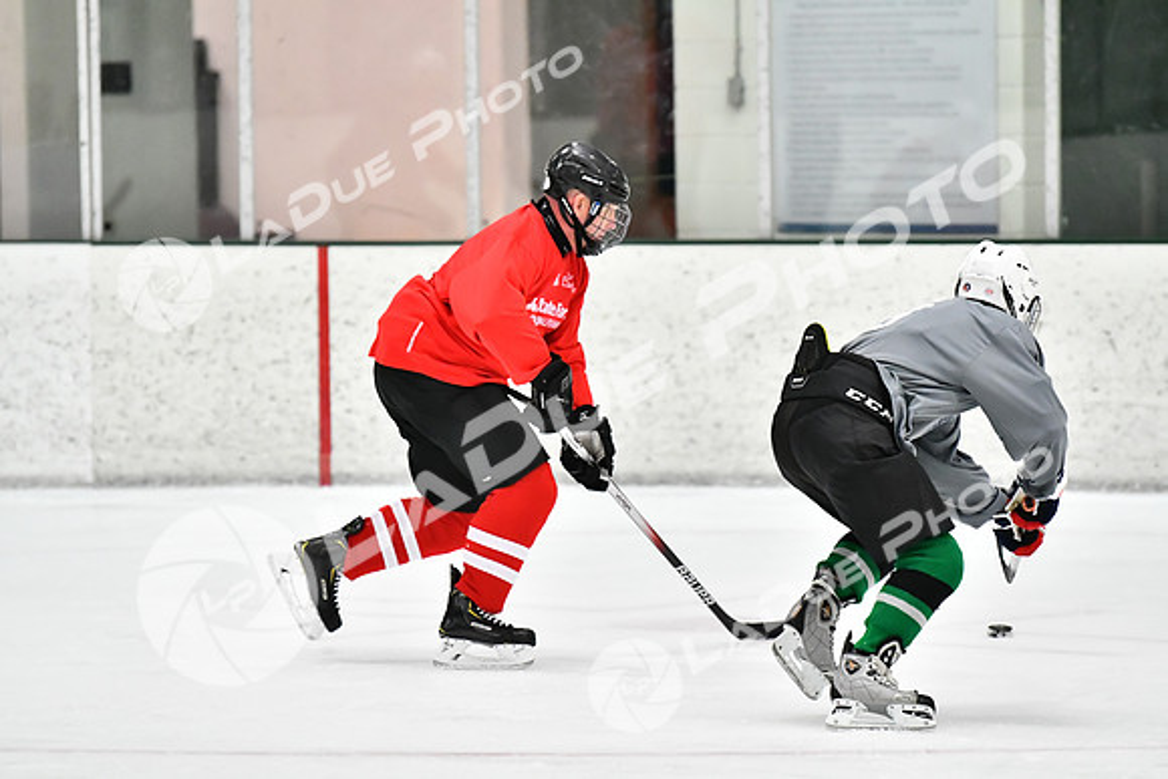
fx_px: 6328
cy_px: 390
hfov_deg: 10.5
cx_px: 584
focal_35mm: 195
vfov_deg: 7.0
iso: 5000
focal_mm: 130
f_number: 2.8
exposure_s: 1/1250
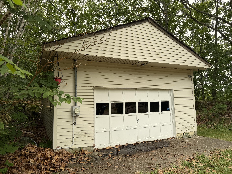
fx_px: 161
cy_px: 87
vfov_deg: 56.8
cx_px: 116
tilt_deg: +6.8
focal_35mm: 24
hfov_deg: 71.6
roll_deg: +2.6
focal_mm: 6.76
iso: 80
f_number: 1.78
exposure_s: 1/1271
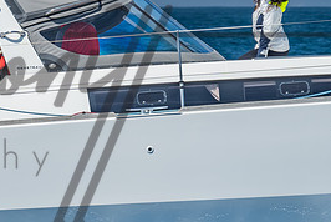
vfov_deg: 3.0
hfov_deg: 4.5
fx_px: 4179
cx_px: -135
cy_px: -1
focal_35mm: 454
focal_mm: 120
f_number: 6.3
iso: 160
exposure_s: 1/400
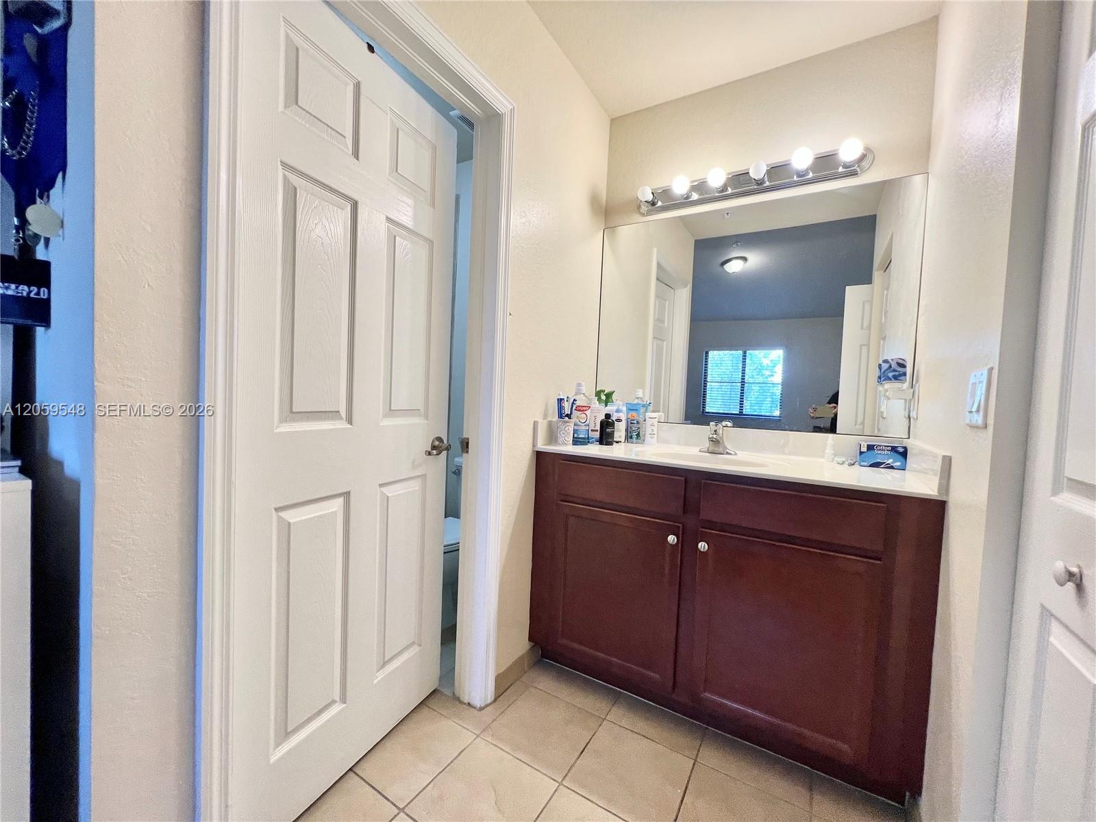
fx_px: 412
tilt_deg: -1.9
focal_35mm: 13
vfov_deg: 89.9
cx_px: 548
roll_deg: -1.8
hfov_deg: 106.2
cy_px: 411
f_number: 1.8
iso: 100
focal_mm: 1.57
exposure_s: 1/120
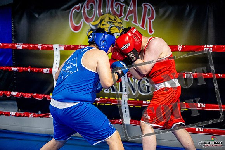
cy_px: 75
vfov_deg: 17.5
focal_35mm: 78
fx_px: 488
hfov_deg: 26.0
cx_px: 112
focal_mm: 78
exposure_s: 1/1000
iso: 4000
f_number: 2
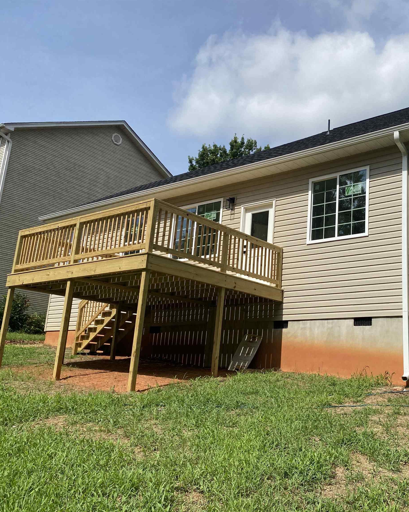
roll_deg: -2.8
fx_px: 515
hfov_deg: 41.7
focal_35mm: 34
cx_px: 319
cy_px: 257
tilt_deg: +14.3
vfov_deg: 52.8
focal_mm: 4.25
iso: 32
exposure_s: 1/3846
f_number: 1.8
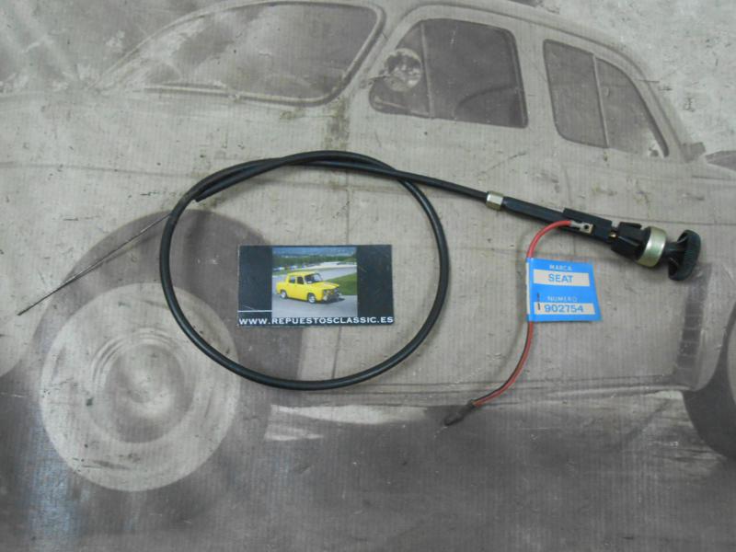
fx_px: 808
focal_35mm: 38
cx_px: 368
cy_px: 276
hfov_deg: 49.0
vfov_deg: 37.7
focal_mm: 6.8
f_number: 4.2
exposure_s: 1/25
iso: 400
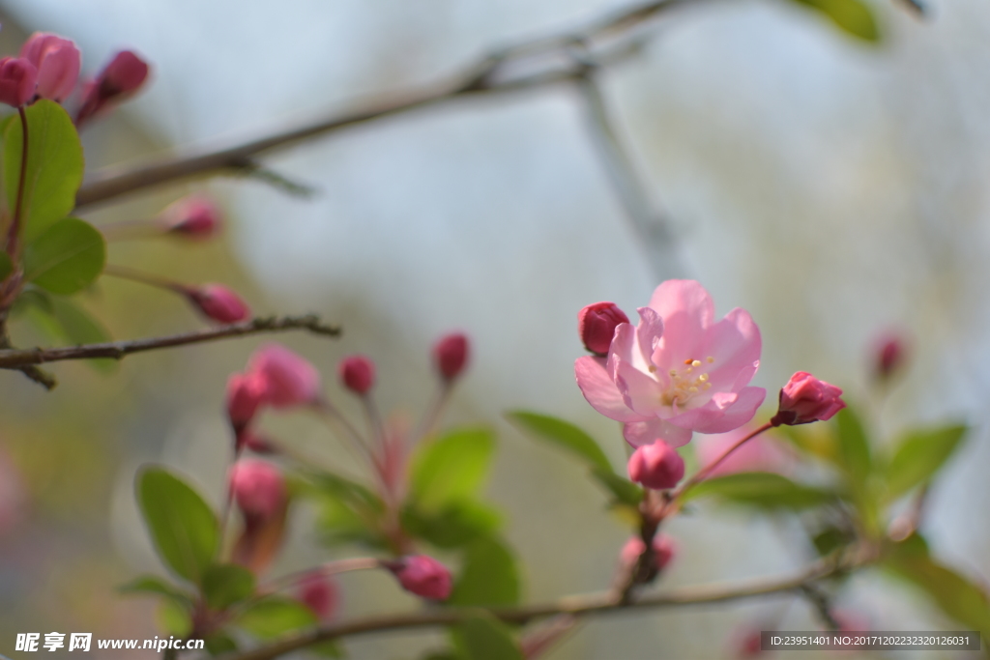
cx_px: 495
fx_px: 1444
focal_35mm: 52
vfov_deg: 25.8
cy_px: 330
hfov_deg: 37.8
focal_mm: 35
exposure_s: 1/4000
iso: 100
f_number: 1.8
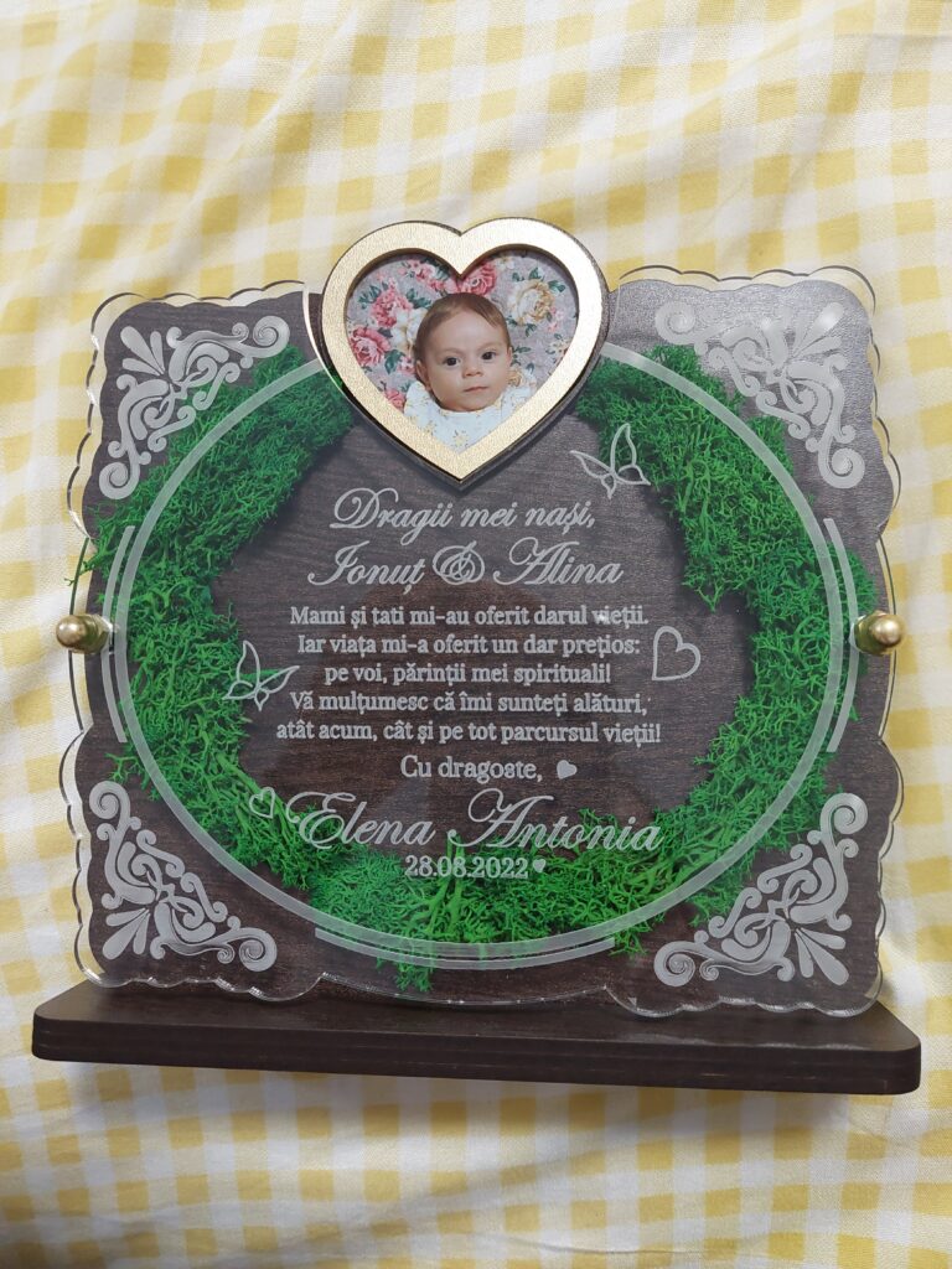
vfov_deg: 69.4
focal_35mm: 25
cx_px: 476
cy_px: 634
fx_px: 917
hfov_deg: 54.9
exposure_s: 1/60
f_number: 1.8
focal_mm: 5.23
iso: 500
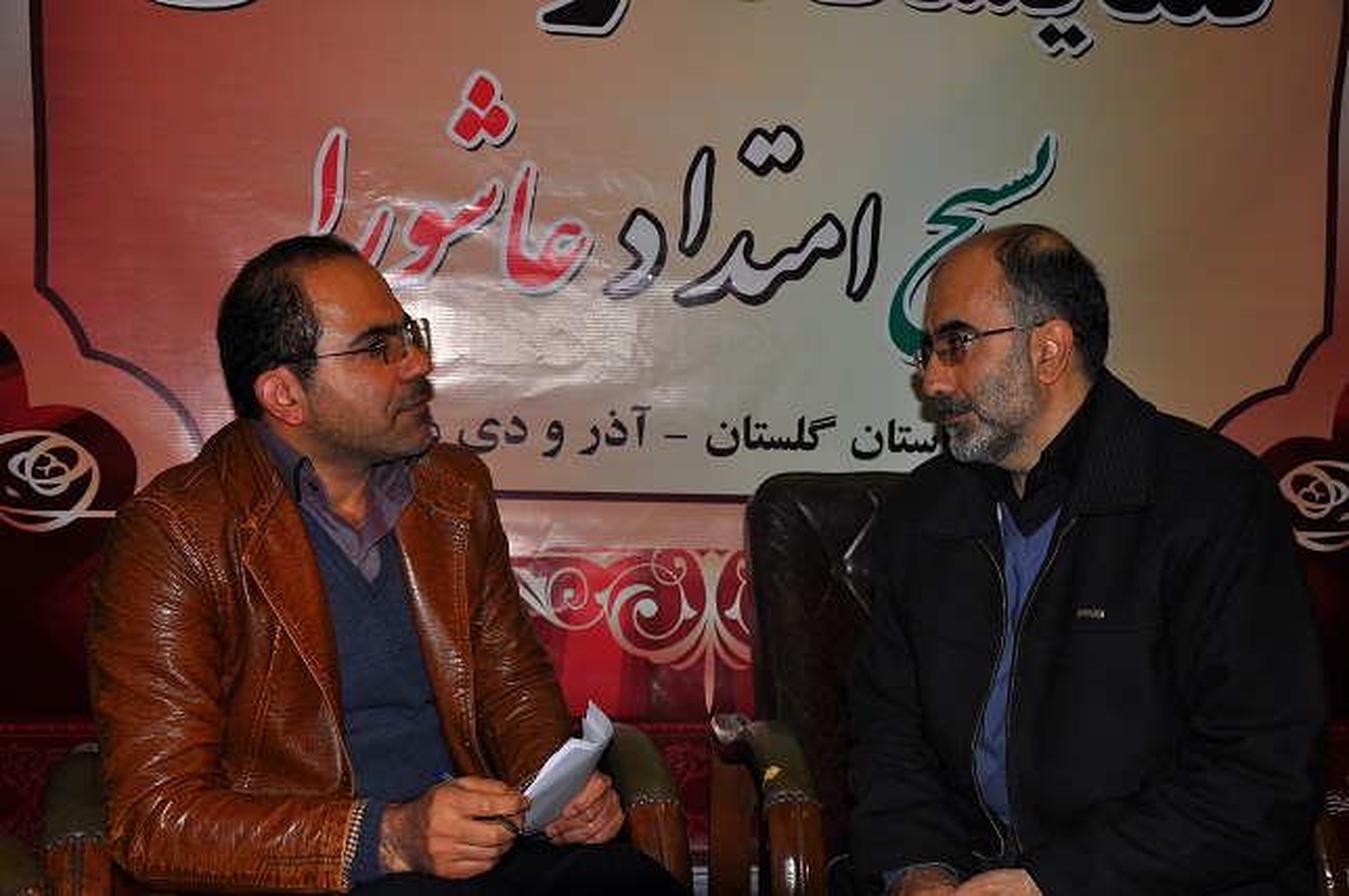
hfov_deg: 49.6
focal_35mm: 39
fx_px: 1460
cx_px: 674
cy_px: 448
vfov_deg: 34.1
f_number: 4
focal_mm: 26
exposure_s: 1/60
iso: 200
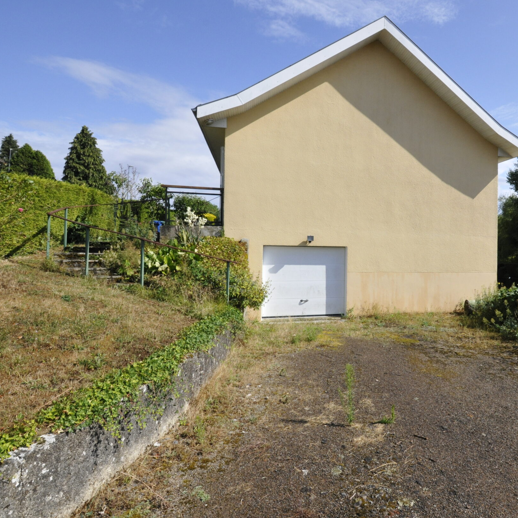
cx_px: 353
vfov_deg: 74.8
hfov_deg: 72.2
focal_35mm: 20
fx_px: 339
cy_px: 256
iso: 800
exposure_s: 1/640
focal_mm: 10
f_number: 13
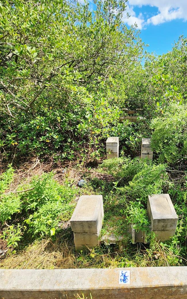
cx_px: 129
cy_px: 144
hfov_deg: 68.6
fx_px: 130
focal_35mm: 16
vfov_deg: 97.8
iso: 50
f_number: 2.2
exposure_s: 1/1429
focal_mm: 2.2
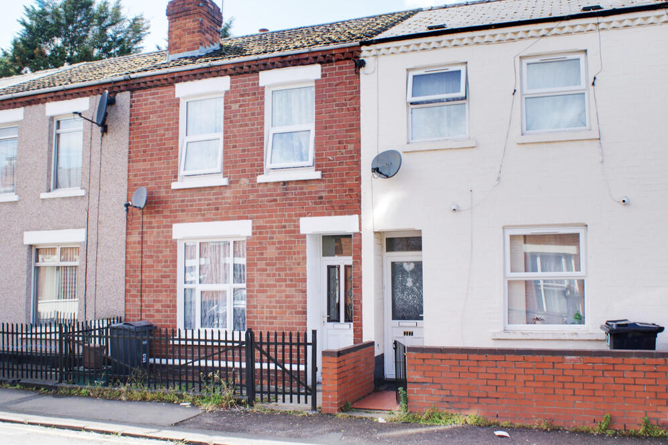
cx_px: 343
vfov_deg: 38.9
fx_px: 631
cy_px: 219
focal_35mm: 34
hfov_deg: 55.8
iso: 100
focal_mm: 22
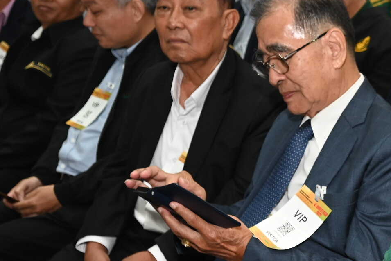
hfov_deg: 23.6
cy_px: 165
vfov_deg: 17.6
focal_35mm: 78
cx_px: 481
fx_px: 843
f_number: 4.5
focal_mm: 24.5
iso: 1000
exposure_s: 1/100
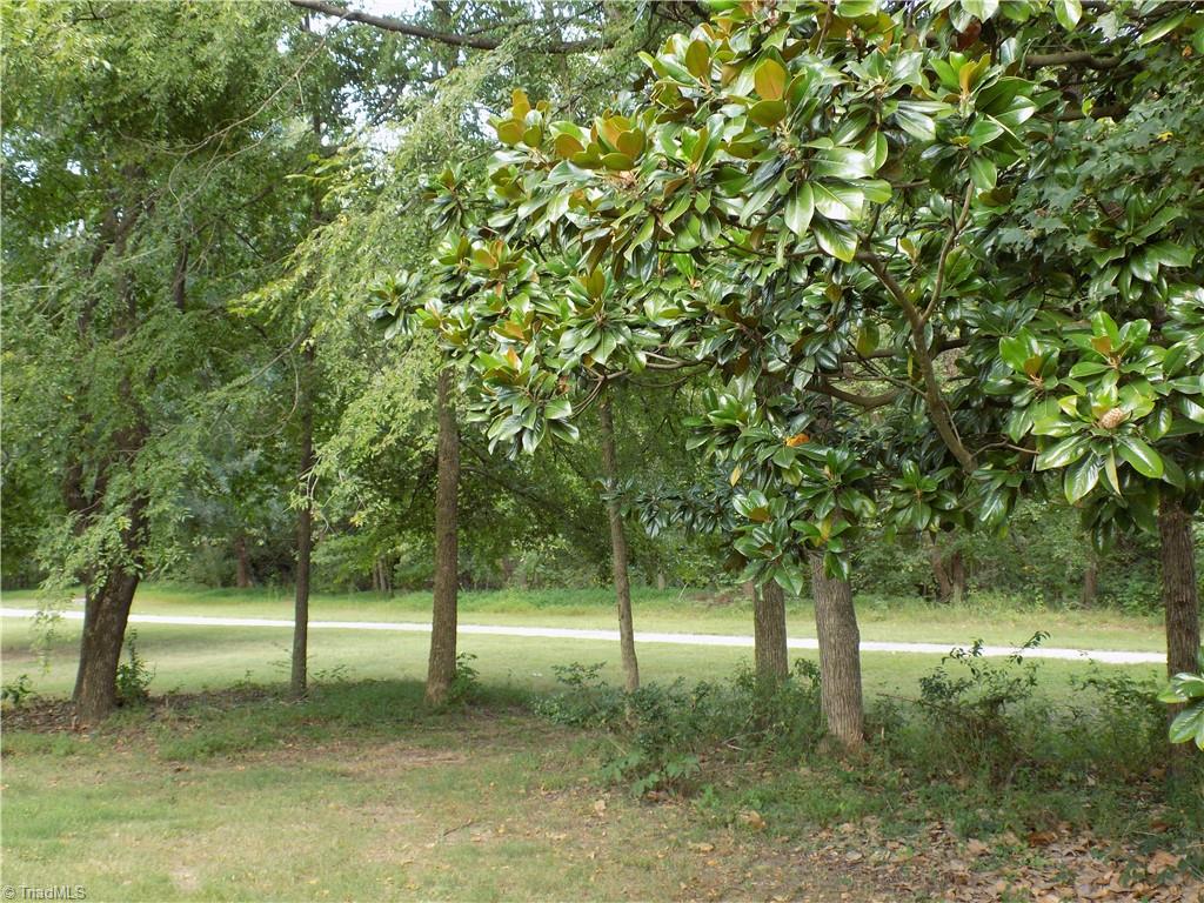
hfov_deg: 45.8
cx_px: 602
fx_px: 1426
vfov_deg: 35.1
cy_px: 452
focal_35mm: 41
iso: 140
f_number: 3.6
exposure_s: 1/30
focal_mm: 7.3
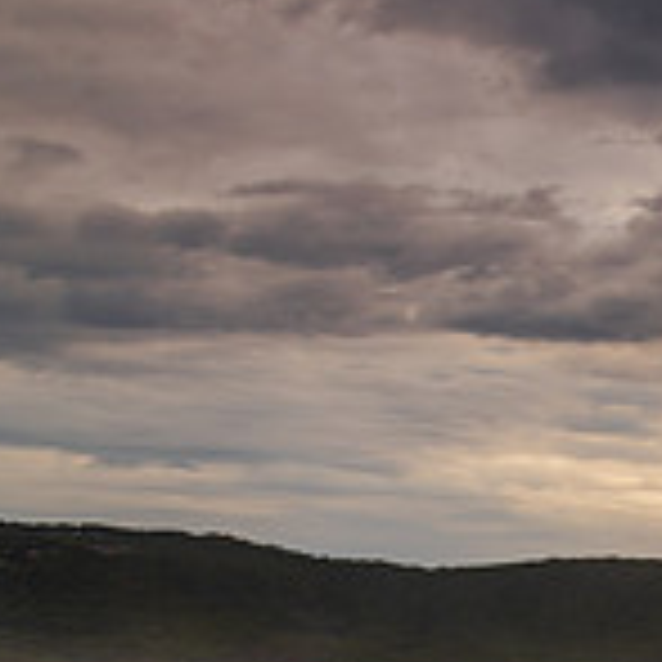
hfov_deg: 15.8
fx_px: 1991
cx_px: 1234
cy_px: 484
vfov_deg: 18.8
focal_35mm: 92
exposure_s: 1
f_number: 9
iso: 31
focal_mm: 27
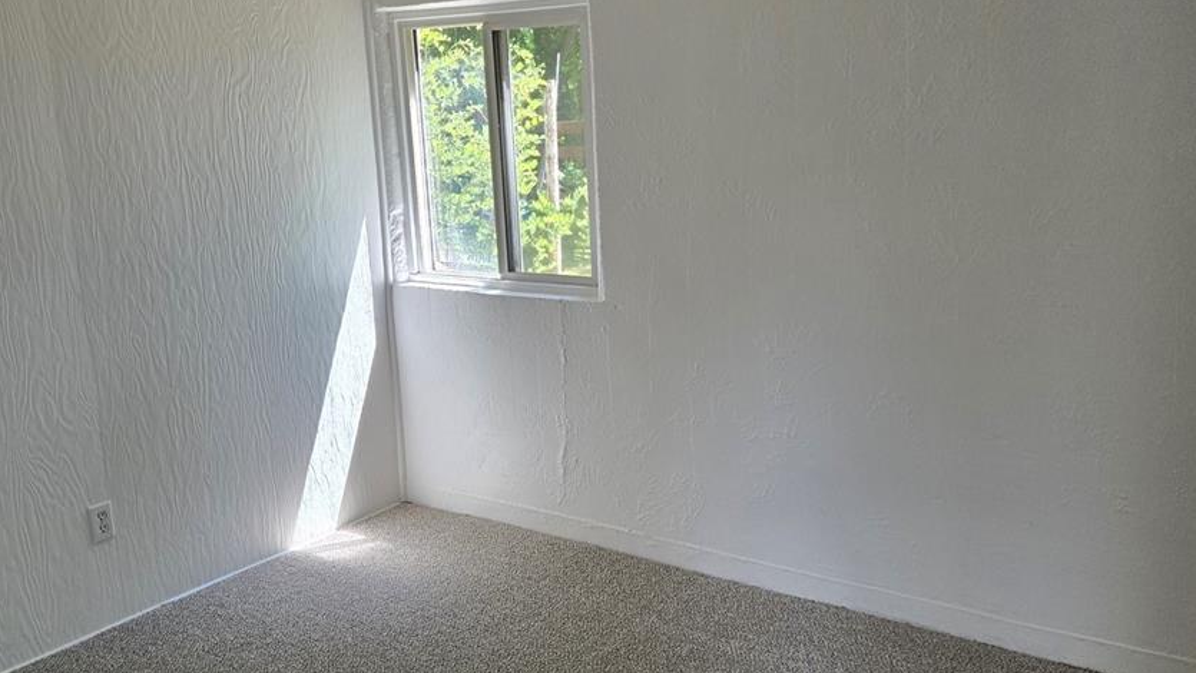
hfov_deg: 55.3
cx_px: 594
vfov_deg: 32.8
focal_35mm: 36
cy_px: 369
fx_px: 1142
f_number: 1.8
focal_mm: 5.4
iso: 125
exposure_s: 1/508
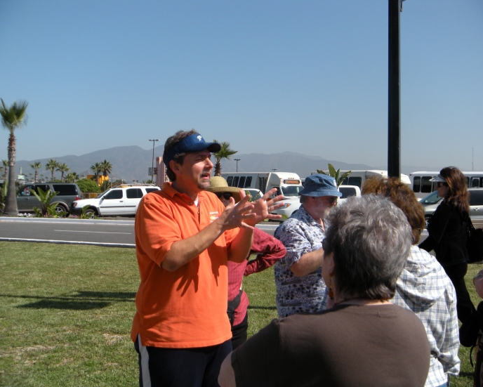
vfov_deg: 32.8
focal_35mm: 46
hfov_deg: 40.3
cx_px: 247
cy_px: 194
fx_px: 658
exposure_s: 1/725
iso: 64
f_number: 4
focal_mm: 7.4
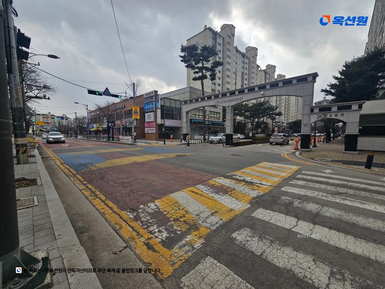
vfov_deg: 89.9
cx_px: 192
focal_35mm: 13
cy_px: 144
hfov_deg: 106.2
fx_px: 145
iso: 50
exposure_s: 1/1304
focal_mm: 2.2
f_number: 2.2
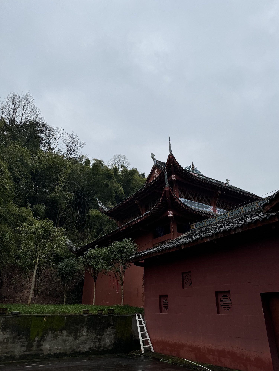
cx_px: 140
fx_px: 258
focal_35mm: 24
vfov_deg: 71.6
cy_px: 186
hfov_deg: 56.9
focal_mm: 6.76
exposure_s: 1/980
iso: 80
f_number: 1.78
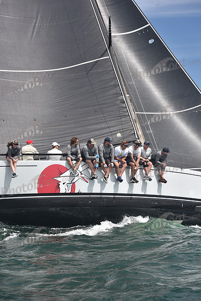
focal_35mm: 70
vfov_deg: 28.8
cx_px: 100
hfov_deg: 19.5
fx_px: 586
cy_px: 150
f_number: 5
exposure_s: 1/800
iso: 320
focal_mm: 70
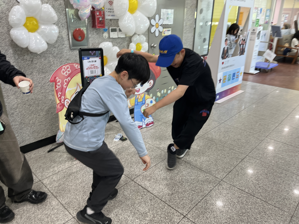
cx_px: 150
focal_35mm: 26
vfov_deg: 53.1
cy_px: 112
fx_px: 225
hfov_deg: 67.3
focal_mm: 5.1
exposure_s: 1/60
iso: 80
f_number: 1.6
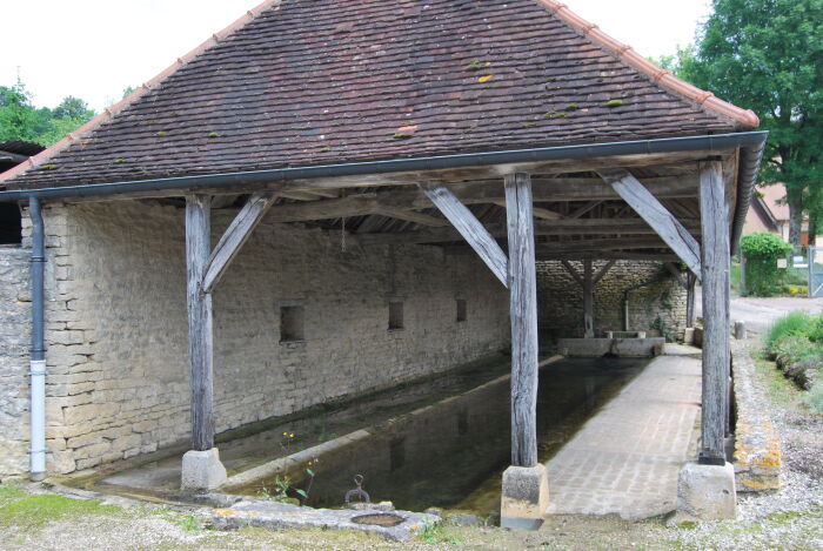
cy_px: 276
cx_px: 412
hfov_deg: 55.0
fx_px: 790
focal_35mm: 34
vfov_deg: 38.5
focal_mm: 23
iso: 140
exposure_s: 1/125
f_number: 5.6
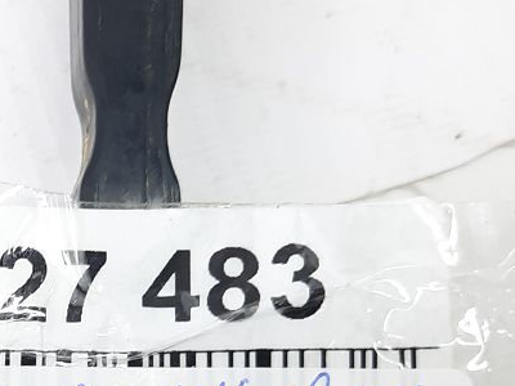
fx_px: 1116
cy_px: 396
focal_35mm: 75
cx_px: -36
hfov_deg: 24.4
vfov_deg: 19.0
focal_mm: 4.6
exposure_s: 1/50
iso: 80
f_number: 2
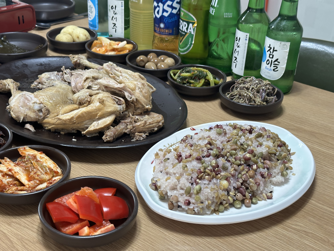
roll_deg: -2.1
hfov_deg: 39.7
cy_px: 126
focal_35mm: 48
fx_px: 463
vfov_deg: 30.3
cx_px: 167
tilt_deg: -28.4
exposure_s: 1/60
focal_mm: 6.86
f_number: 1.78
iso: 80
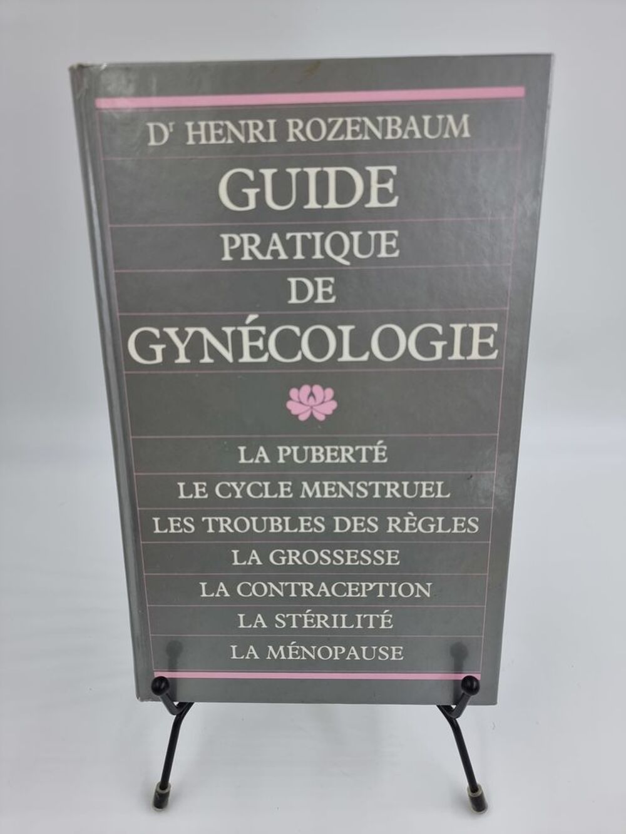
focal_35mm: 24
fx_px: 579
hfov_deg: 56.8
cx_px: 313
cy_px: 417
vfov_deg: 71.6
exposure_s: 1/120
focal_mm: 6.7
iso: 50
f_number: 1.8
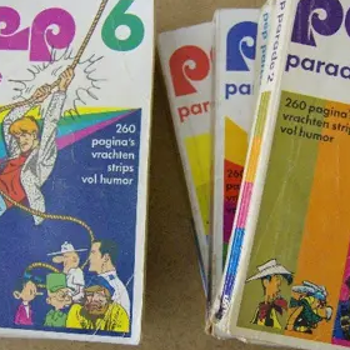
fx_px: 618
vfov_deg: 31.6
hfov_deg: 31.6
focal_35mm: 54
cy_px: 170
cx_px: 207
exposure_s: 1/60.9
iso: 200
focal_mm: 6
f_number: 2.8
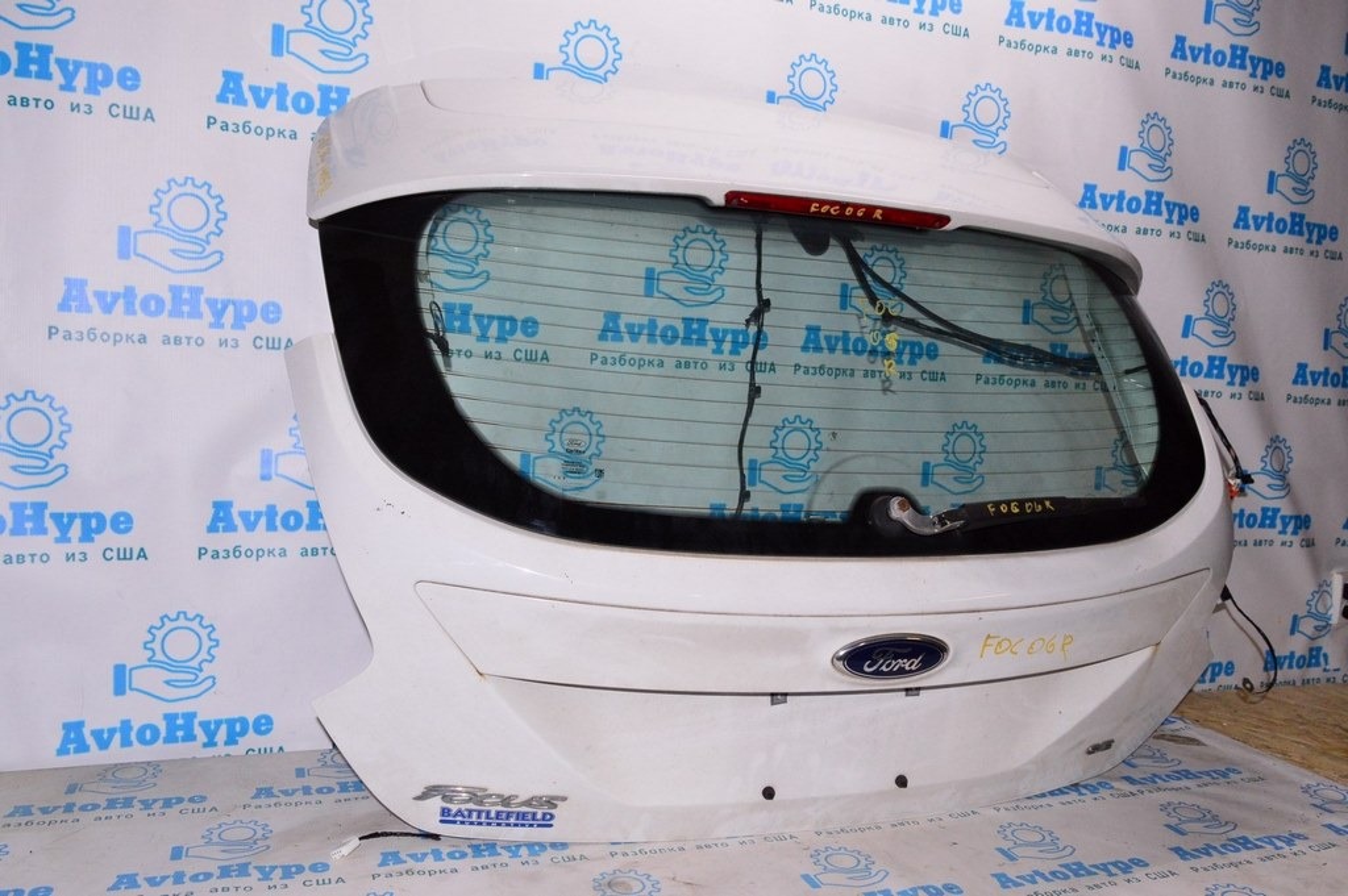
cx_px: 674
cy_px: 448
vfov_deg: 43.5
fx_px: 1122
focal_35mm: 30
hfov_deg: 62.0
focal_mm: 20
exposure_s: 1/200
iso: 1600
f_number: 8
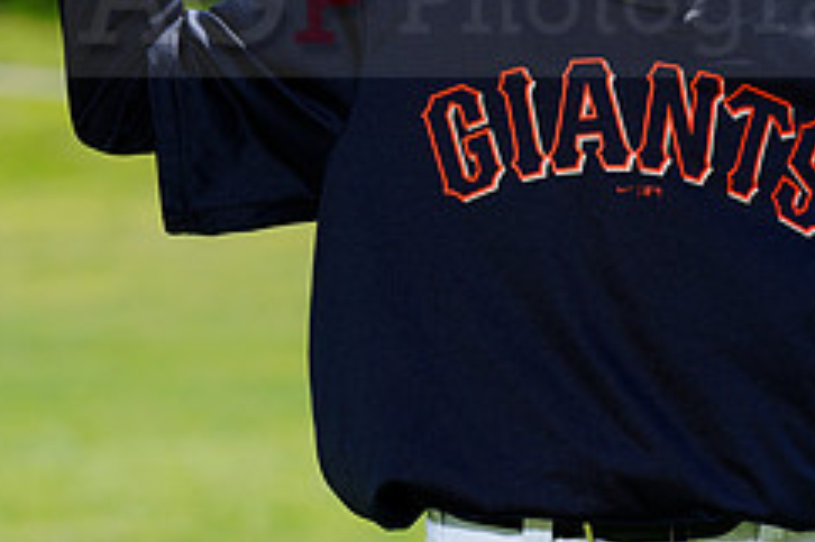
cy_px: -22
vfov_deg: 3.9
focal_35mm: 348
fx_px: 7873
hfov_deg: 5.9
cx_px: 630
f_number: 6.3
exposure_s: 1/250
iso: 100
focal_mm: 145
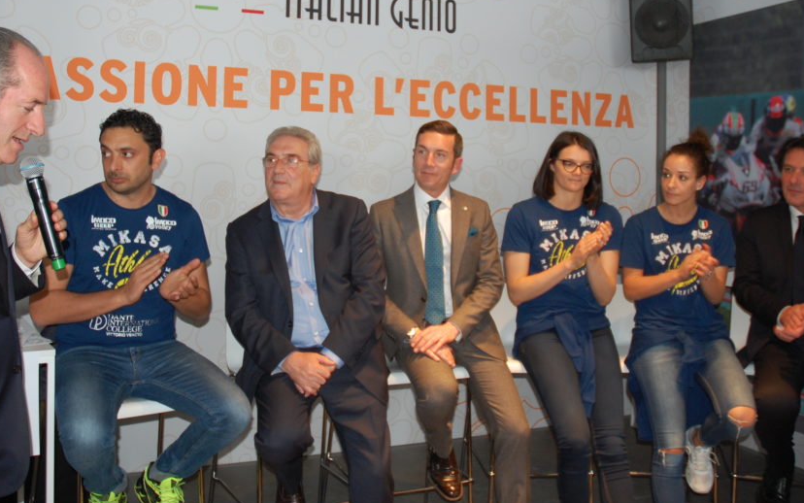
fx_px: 745
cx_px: 363
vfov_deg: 37.0
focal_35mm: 34
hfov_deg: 56.6
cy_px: 179
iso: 400
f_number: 3.5
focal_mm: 18
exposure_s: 1/60
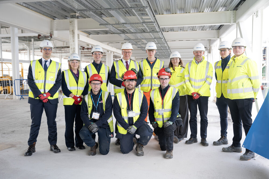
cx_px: 134
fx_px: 254
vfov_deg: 38.9
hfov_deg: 55.8
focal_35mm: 34
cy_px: 90
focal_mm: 34
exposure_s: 1/500
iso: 800
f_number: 4
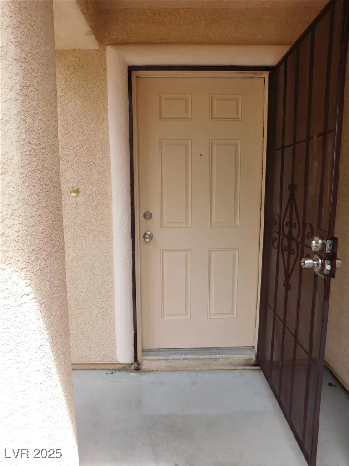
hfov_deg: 58.9
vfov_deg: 73.9
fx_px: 309
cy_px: 233
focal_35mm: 23
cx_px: 174
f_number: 3
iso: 125
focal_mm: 4
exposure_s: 1/640
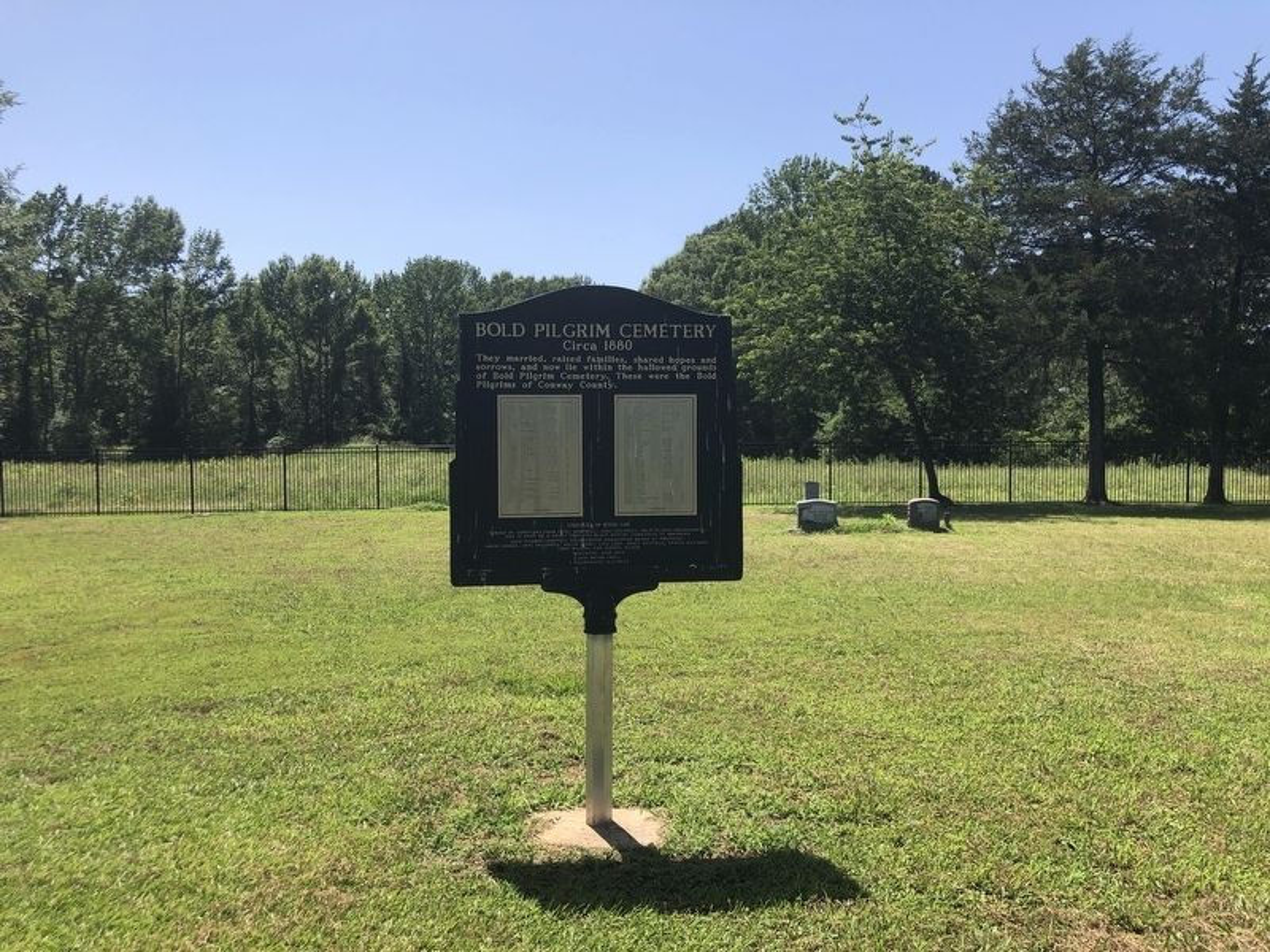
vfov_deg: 49.7
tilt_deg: -1.1
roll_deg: +0.6
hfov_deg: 63.4
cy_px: 476
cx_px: 635
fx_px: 1027
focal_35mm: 28
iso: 20
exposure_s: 1/1675
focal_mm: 4
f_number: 1.8
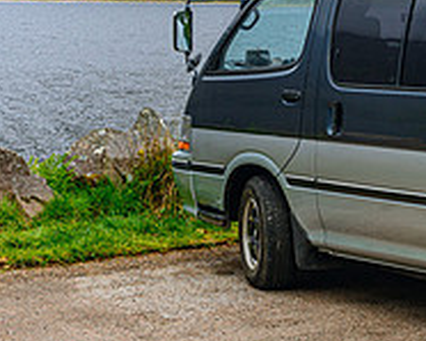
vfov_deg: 12.4
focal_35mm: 123
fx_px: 1552
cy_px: -8
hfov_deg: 15.4
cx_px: 387
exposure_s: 1/50
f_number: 8
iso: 360
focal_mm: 42
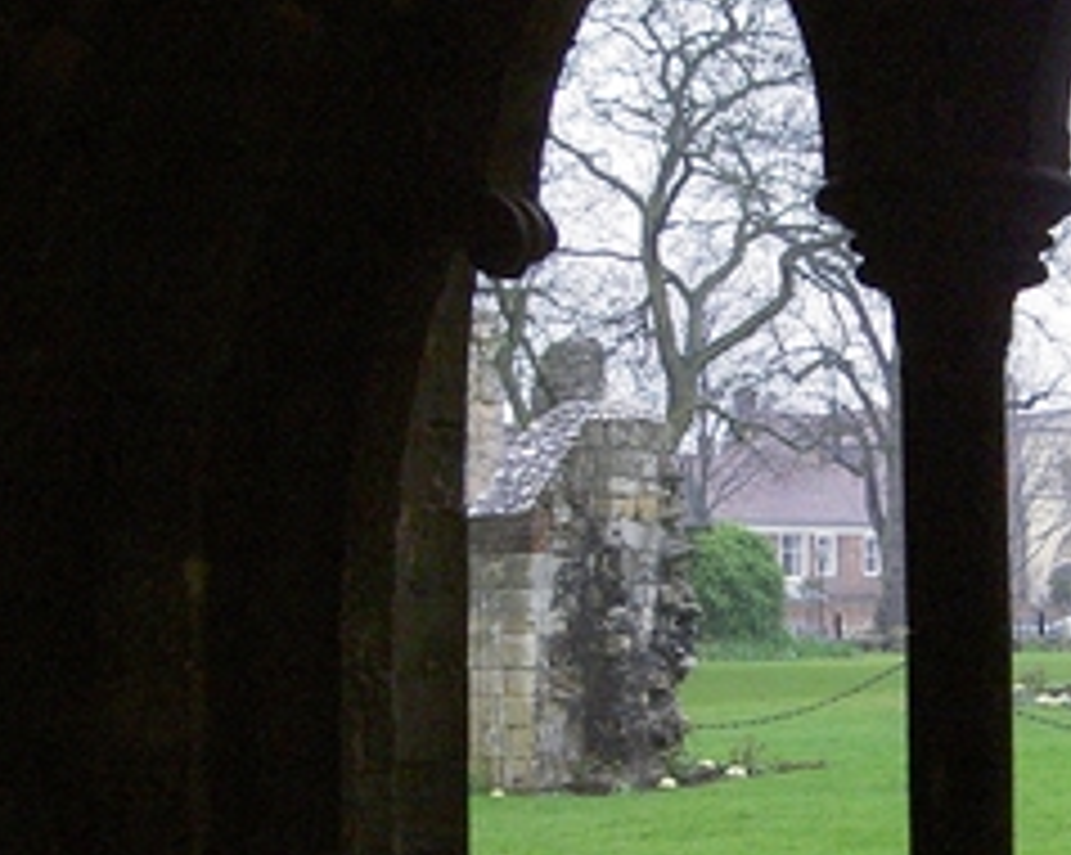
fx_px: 3040
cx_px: 810
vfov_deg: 16.0
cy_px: 567
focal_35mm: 96
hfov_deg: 19.8
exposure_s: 1/100
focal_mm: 8
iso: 200
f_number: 2.8
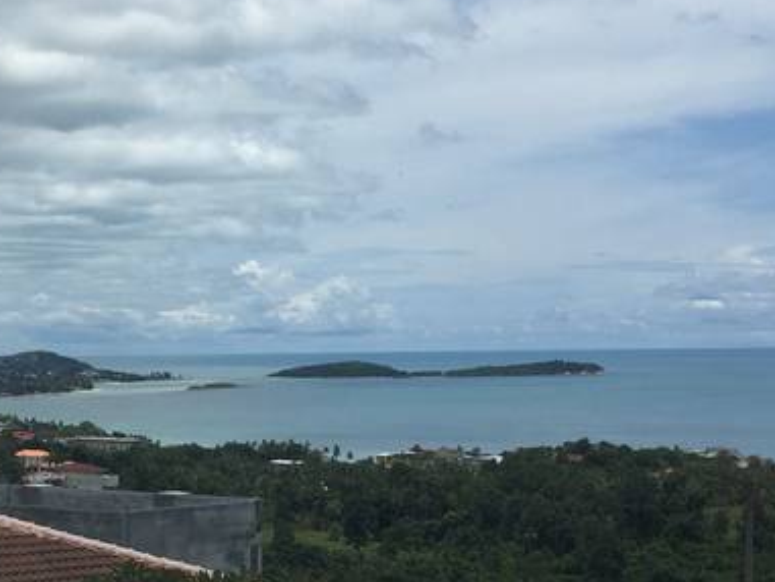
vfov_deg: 18.9
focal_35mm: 78
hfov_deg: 24.7
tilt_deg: -0.8
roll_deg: -0.8
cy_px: 326
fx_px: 1747
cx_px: 197
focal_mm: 4.15
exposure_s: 1/5650
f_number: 2.2
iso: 32
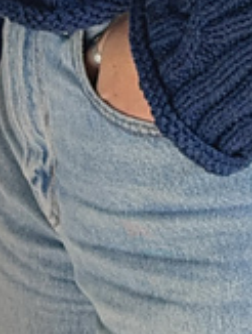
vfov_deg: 10.2
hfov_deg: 7.9
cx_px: 303
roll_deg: -0.4
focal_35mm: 188
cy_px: -158
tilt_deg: -4.1
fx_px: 1818
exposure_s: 1/273
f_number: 1.78
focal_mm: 6.76
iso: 64
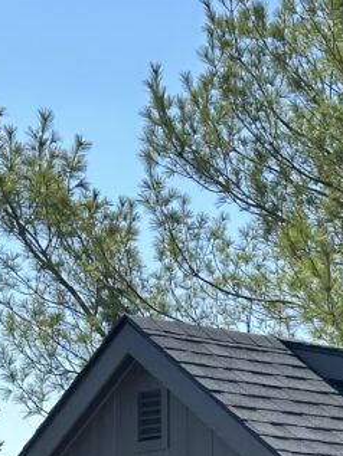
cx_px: 468
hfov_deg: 9.4
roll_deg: +1.4
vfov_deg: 12.3
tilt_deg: -0.9
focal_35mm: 155
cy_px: 634
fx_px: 2046
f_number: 1.78
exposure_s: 1/2358
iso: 64
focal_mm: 6.86
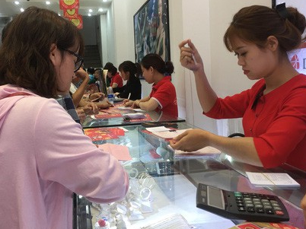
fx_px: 345
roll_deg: +3.1
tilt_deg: -3.4
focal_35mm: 39
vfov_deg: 36.8
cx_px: 132
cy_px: 107
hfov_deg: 47.8
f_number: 2.2
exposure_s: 1/33
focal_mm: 4.15
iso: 25
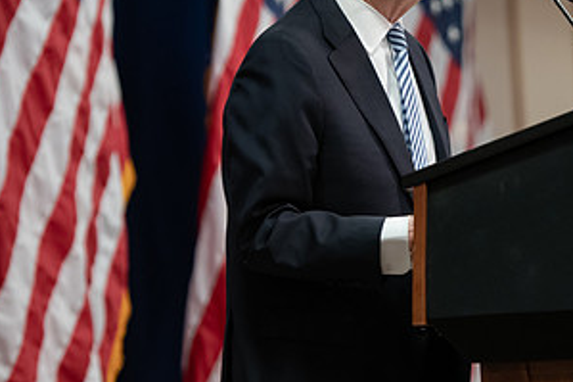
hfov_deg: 7.8
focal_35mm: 262
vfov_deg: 5.2
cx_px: 529
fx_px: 4168
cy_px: 158
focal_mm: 135
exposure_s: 1/200
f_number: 3.2
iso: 2000
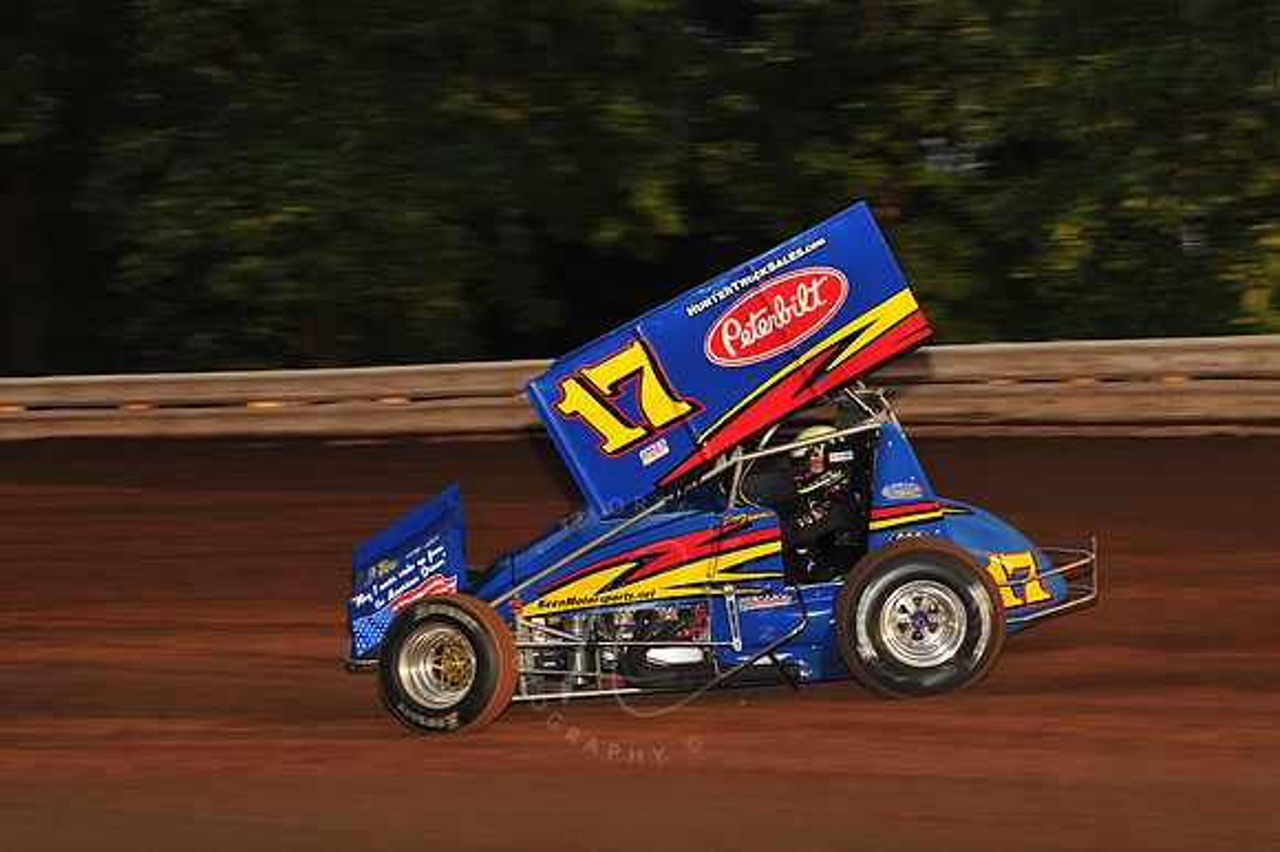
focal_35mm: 100
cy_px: 426
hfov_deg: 20.4
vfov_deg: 13.7
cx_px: 640
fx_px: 3553
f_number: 10
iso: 1000
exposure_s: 1/320
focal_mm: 100
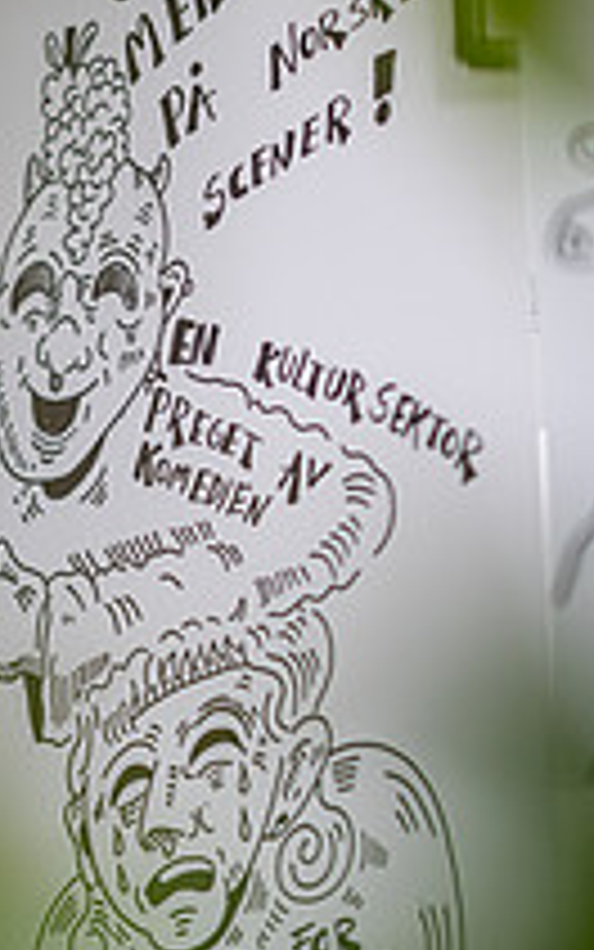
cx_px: 207
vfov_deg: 11.3
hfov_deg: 7.1
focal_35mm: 185
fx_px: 4789
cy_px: 234
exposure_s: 1/2000
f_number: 1.4
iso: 250
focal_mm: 85
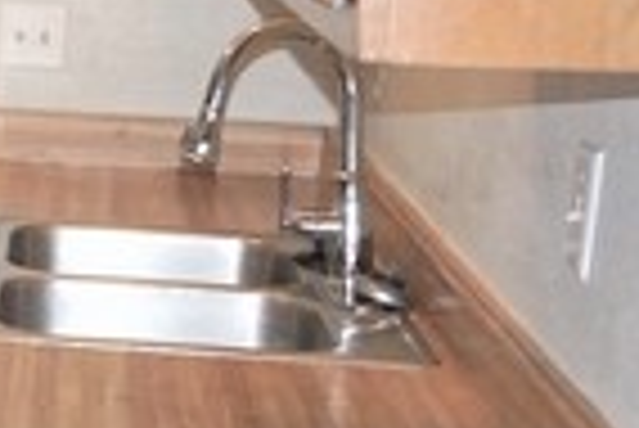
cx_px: -639
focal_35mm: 108
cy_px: 178
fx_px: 1919
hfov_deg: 15.2
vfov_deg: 12.7
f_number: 3.5
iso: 800
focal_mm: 16
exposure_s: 1/160
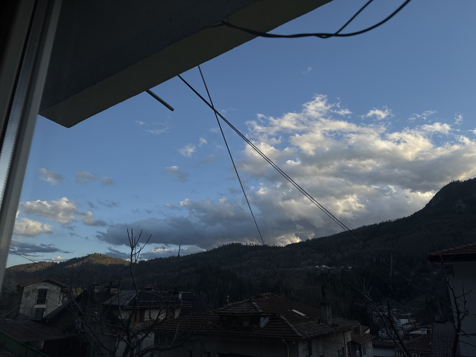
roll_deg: -0.6
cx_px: 238
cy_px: 178
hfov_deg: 71.6
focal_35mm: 24
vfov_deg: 56.8
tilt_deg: +19.3
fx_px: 330
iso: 80
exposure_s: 1/3413
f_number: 1.78
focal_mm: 6.76
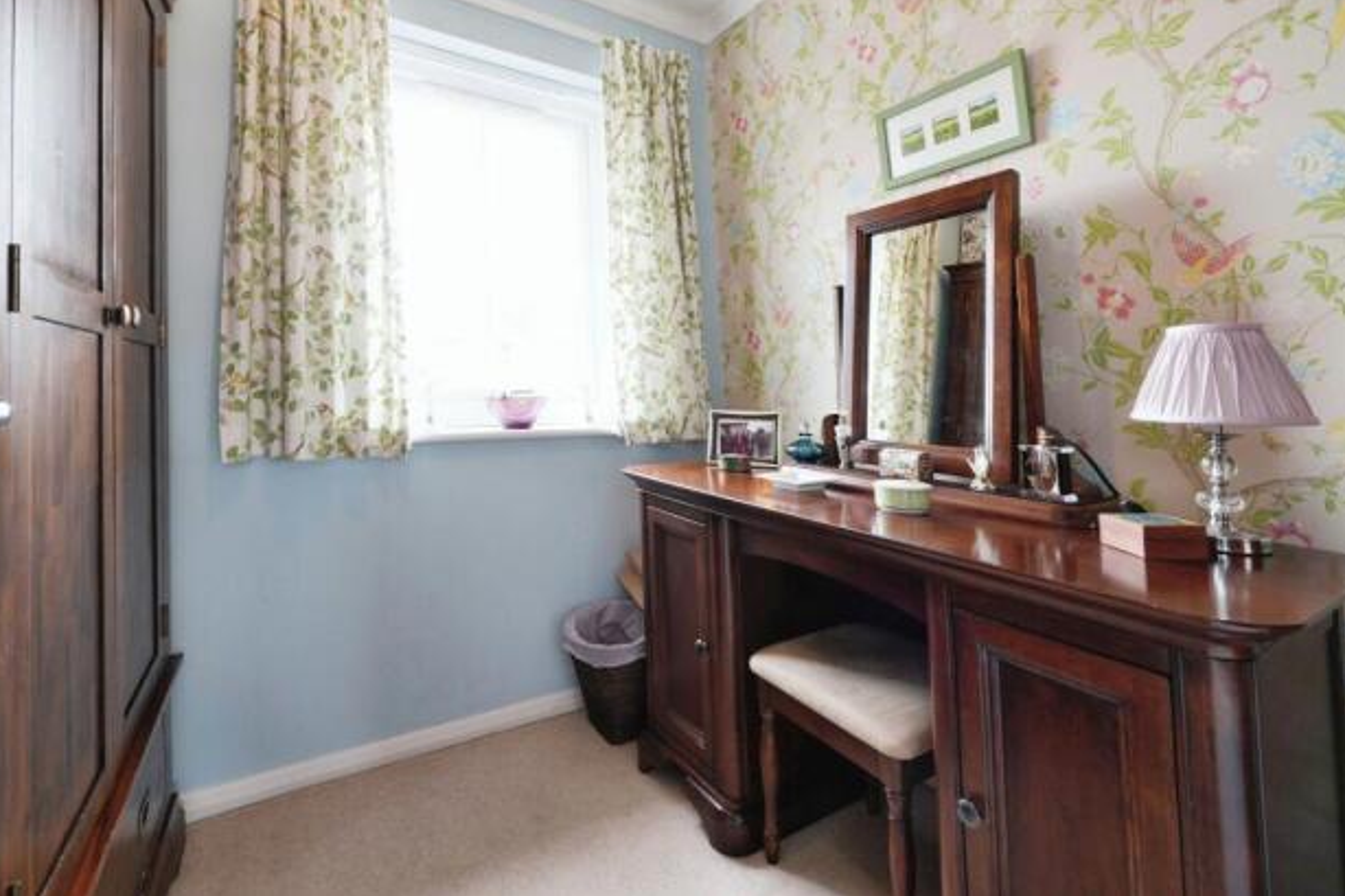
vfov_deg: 73.6
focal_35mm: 16
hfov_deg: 96.7
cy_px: 422
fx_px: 598
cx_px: 641
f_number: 8
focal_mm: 10
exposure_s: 1/6
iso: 200
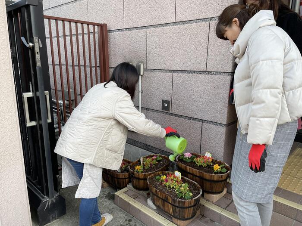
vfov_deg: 53.1
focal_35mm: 26
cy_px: 113
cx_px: 151
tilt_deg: -13.5
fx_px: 227
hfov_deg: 67.3
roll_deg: -1.5
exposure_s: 1/392
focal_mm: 4.2
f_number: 1.6
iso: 32
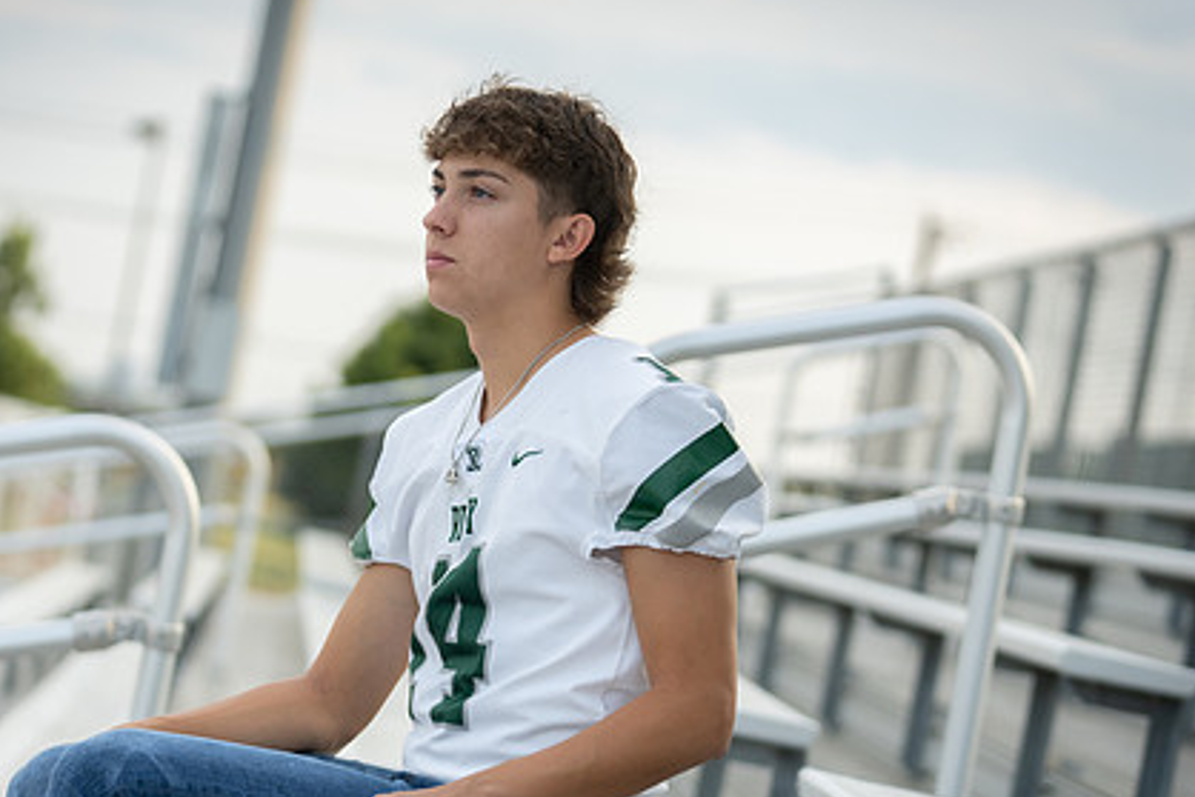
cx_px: 460
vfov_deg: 9.6
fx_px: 4748
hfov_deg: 14.3
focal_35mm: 143
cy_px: 513
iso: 125
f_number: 2.8
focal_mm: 86
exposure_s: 1/400
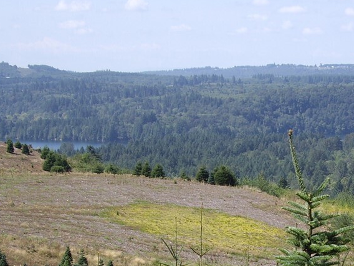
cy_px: 345
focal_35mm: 107
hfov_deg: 18.0
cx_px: 330
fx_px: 1094
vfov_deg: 13.3
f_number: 2.8
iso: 64
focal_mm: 7.9
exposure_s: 1/640
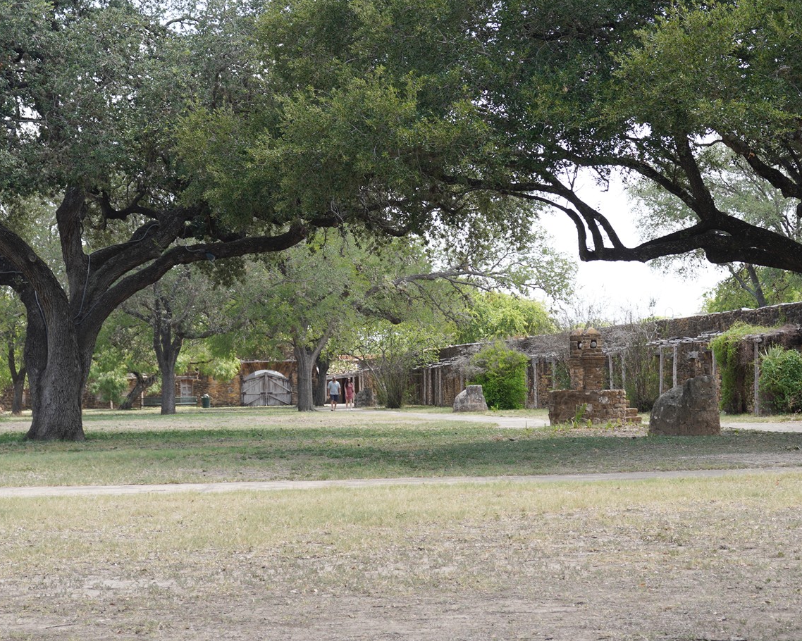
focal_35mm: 99
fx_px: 2349
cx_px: 615
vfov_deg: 15.5
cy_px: 299
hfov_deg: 19.2
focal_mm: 60
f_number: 7.1
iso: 100
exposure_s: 1/100
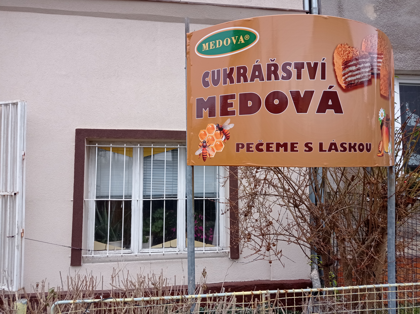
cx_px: 210
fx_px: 339
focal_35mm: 28
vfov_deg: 49.7
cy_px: 157
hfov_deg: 63.5
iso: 100
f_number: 1.79
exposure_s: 1/154
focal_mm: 4.74
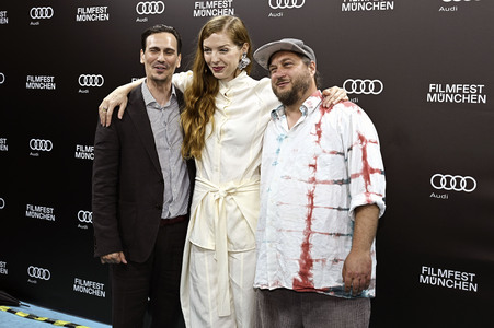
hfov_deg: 47.4
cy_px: 164
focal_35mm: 41
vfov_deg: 32.6
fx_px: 562
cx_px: 247
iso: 800
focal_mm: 41
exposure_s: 1/200
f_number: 6.3
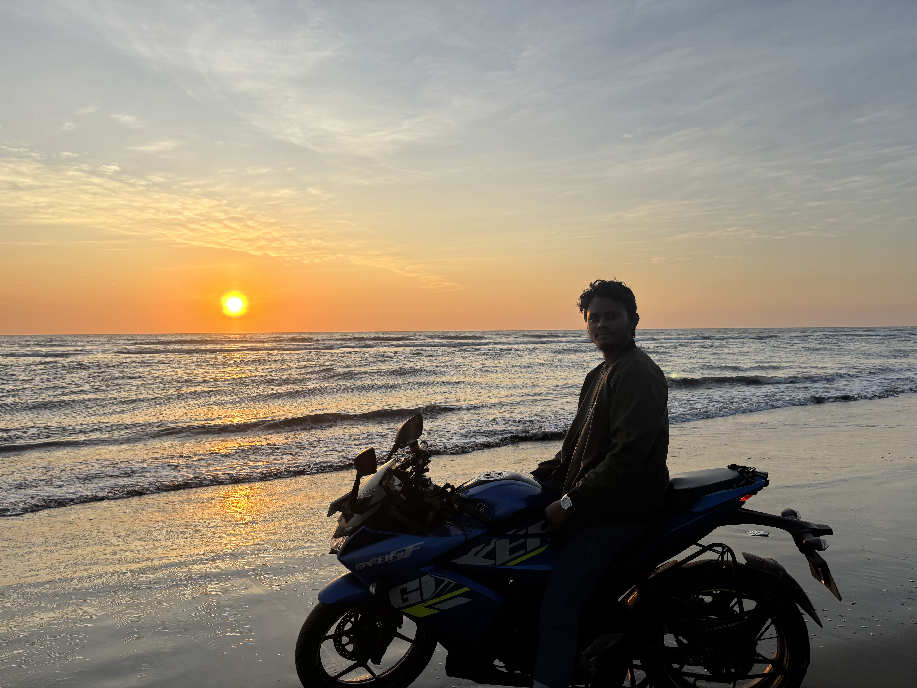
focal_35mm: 26
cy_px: 344
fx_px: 689
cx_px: 458
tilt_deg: -1.4
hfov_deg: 67.3
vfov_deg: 53.1
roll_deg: +0.4
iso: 50
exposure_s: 1/1984
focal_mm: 5.96
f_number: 1.6
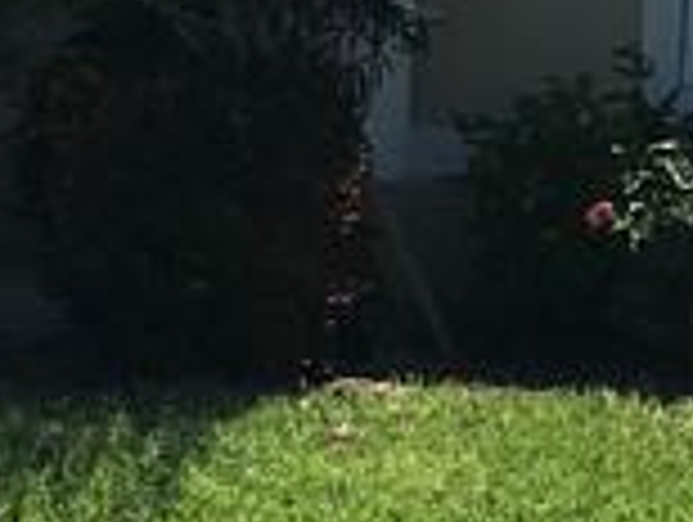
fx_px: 3729
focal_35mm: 186
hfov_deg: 10.4
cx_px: -180
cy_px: 504
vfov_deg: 8.0
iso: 20
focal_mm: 3.99
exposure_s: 1/2398
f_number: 1.8
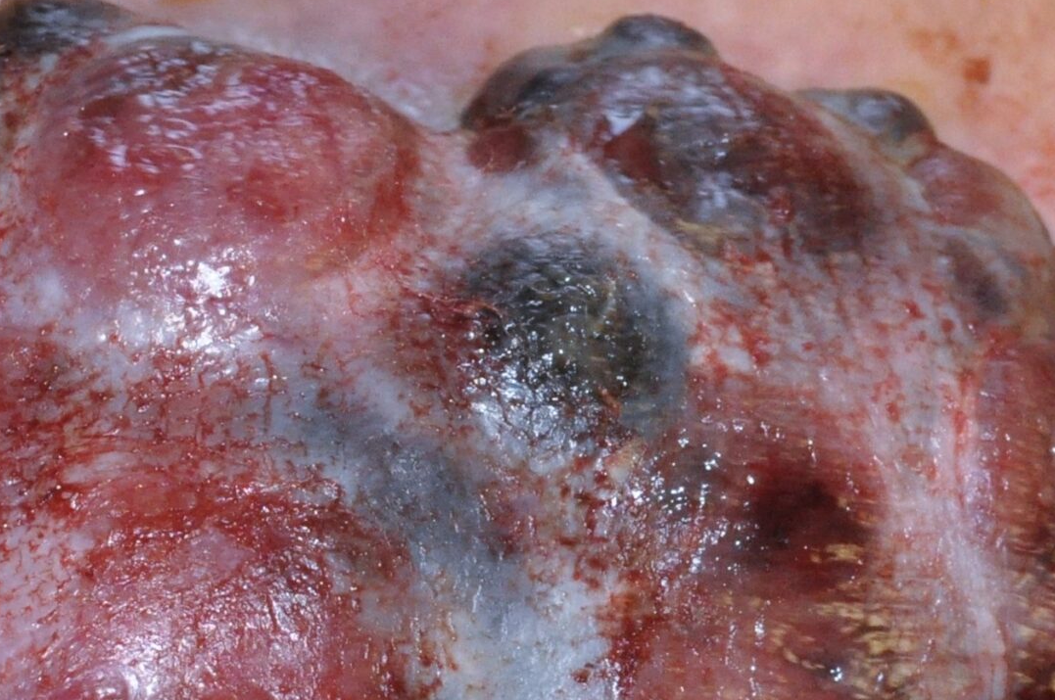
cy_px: 733
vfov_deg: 6.4
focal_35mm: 214
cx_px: 179
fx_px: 6263
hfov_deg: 9.6
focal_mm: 60
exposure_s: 1/60
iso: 1600
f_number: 13
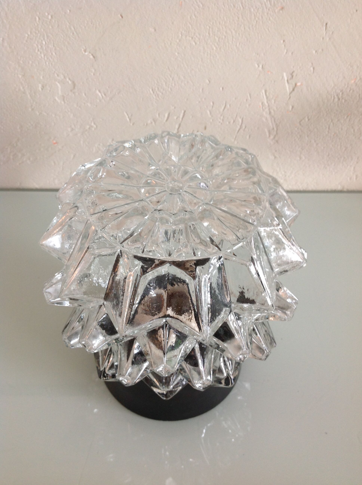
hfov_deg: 40.6
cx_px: 181
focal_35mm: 35
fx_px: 489
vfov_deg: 52.7
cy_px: 242
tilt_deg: -48.4
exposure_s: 1/15
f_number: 2.4
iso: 80
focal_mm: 4.28
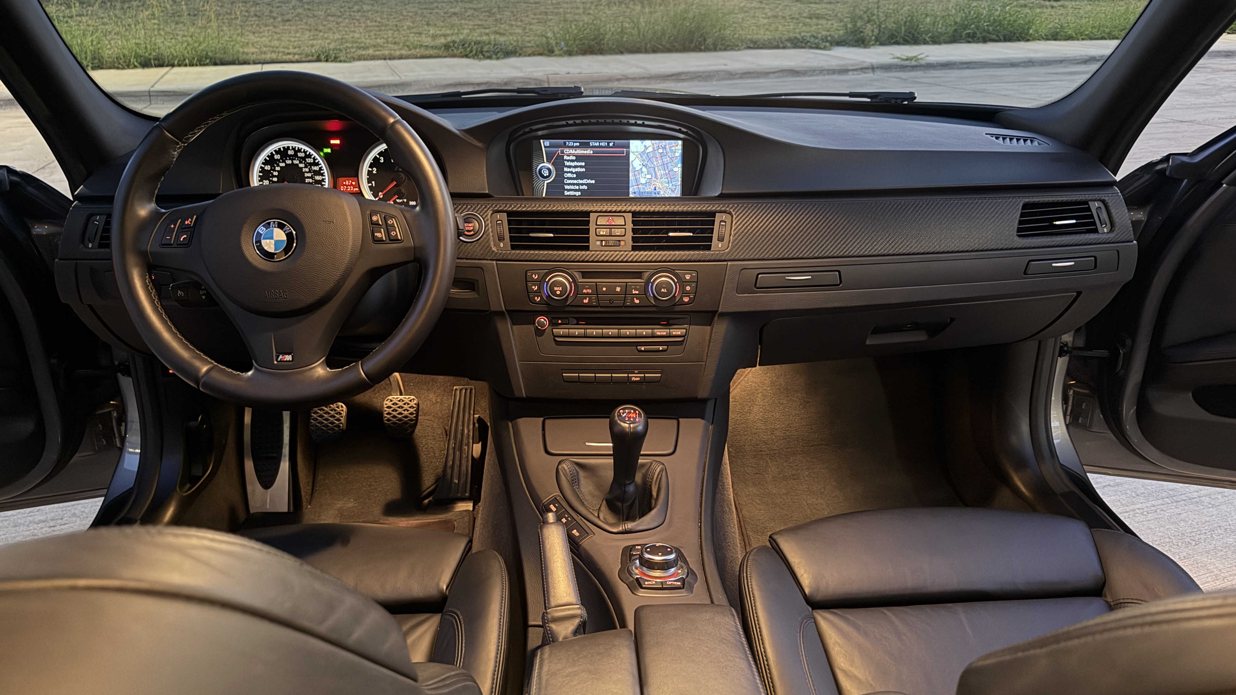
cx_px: 612
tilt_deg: -22.7
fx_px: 885
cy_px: 345
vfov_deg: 42.9
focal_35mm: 27
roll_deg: -0.3
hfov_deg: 69.9
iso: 1600
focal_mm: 6.76
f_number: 1.78
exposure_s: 1/20
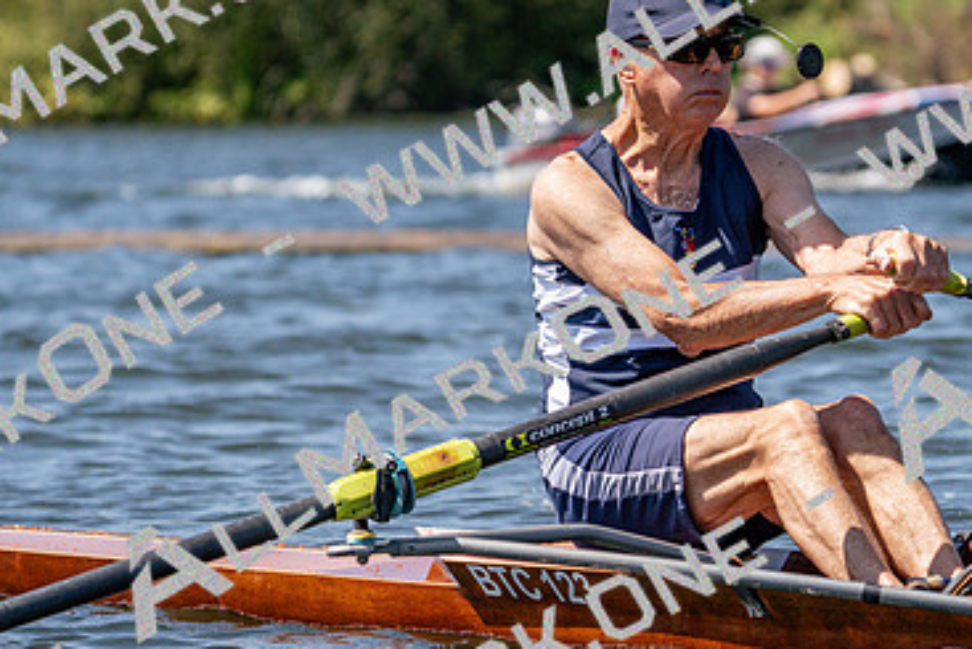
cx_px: 665
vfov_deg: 4.4
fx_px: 8535
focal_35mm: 316
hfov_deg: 6.5
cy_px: 232
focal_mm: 200
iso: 320
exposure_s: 1/2000
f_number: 5.6
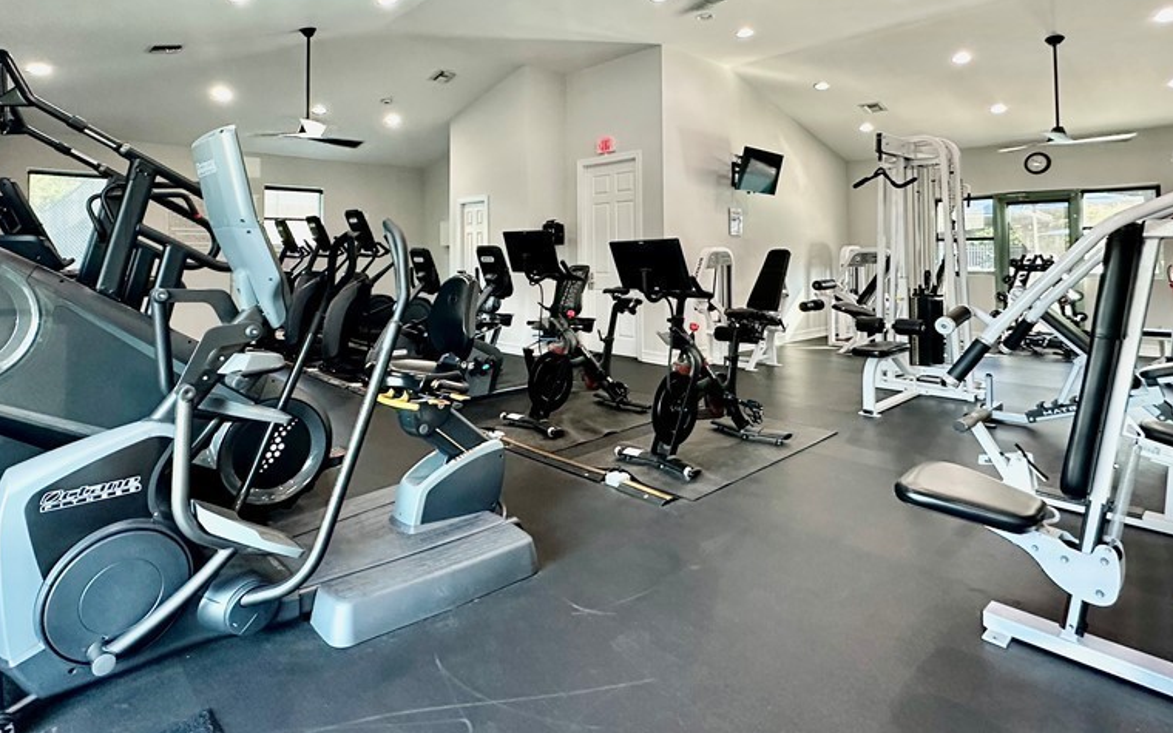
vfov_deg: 58.2
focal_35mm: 20
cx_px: 556
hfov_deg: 85.0
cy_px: 239
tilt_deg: +1.3
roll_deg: -0.1
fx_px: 639
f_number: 2.2
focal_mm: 2.22
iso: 250
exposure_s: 1/60
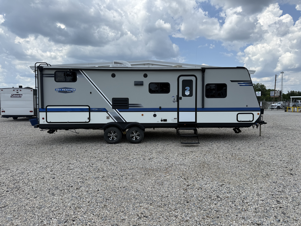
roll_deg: -0.1
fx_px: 209
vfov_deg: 56.8
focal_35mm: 24
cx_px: 150
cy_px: 113
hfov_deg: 71.6
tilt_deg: -3.1
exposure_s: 1/5319
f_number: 1.78
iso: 80
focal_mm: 6.76
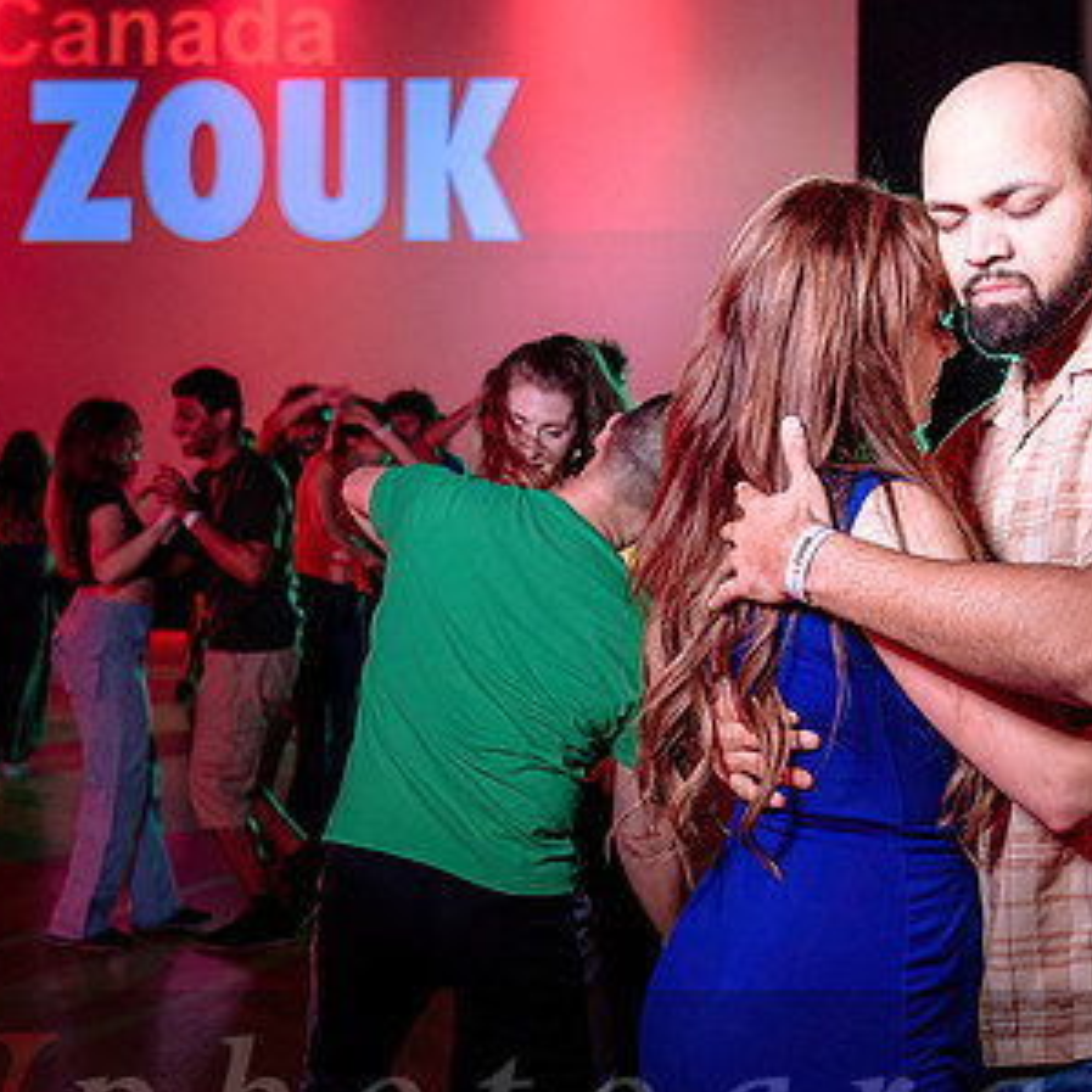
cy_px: 456
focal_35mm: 66
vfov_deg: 26.1
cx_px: 715
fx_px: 2356
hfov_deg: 26.0
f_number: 3.2
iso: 1000
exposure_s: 1/60
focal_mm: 32
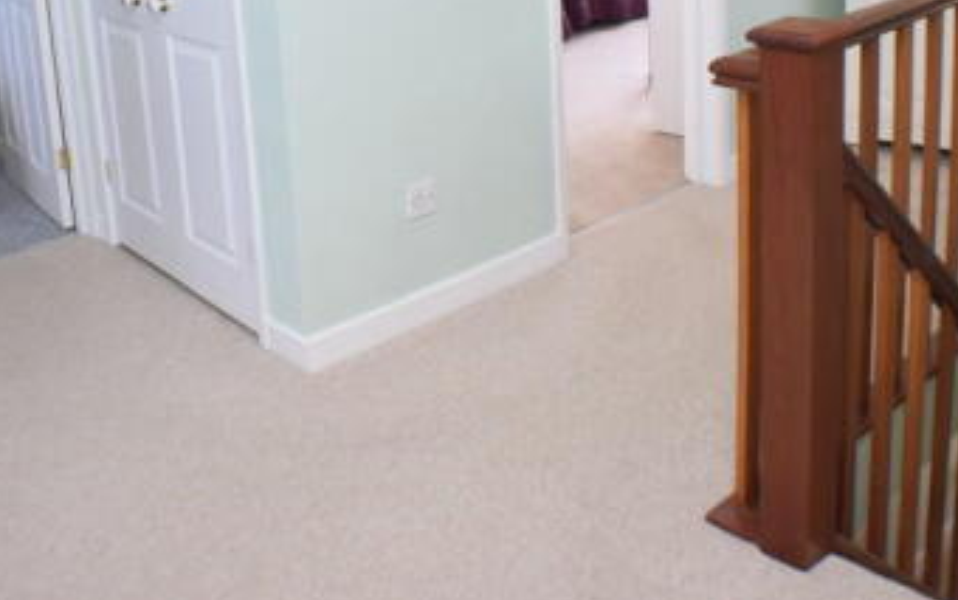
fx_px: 1385
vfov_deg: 23.4
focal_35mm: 53
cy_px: -4
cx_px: 368
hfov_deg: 38.0
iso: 400
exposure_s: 1/80
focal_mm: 18
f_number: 4.5
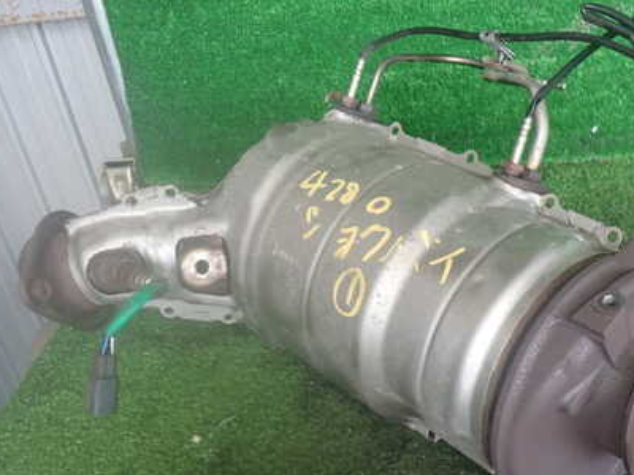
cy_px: 255
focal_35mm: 45
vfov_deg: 32.2
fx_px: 824
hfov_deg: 41.7
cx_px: 406
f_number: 2.3
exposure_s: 1/100
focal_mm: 5.4
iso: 200
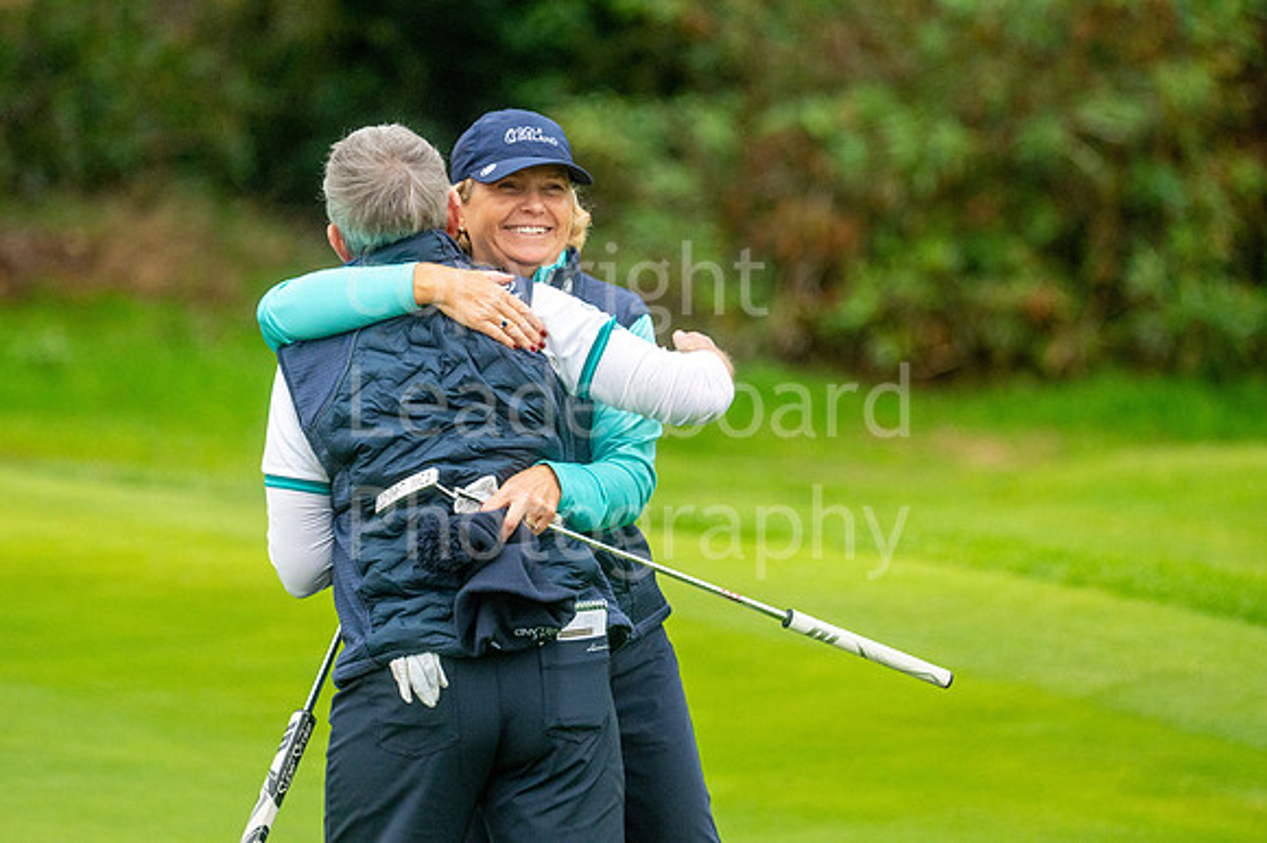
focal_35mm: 450
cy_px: 422
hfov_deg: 4.6
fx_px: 15828
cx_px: 634
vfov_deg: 3.1
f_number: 4
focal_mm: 300
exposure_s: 1/2500
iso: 800
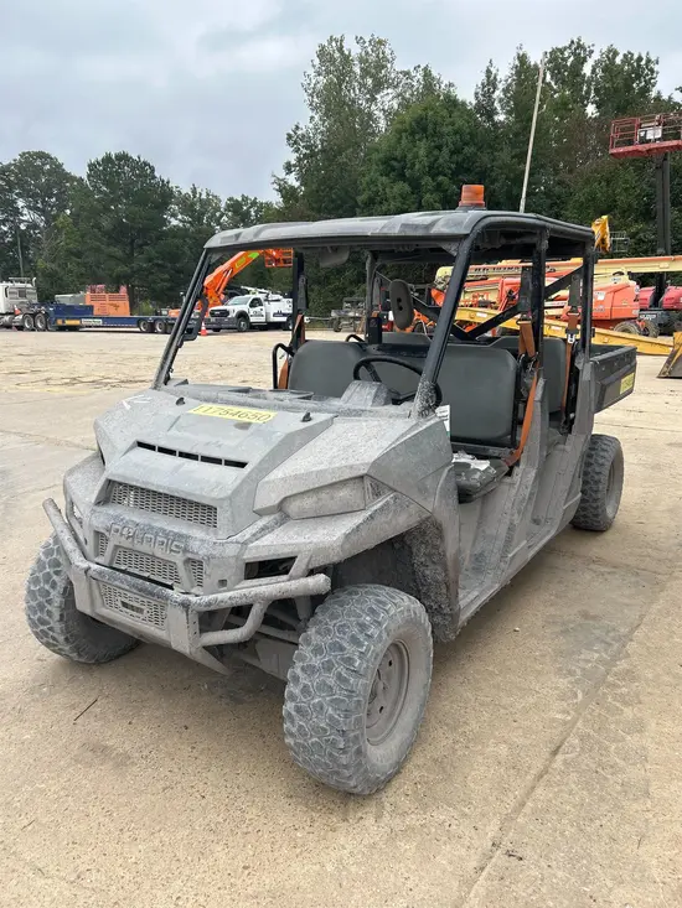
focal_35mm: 26
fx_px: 683
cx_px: 341
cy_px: 454
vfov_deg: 67.3
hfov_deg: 53.1
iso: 50
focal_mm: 5.7
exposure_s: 1/696
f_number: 1.5
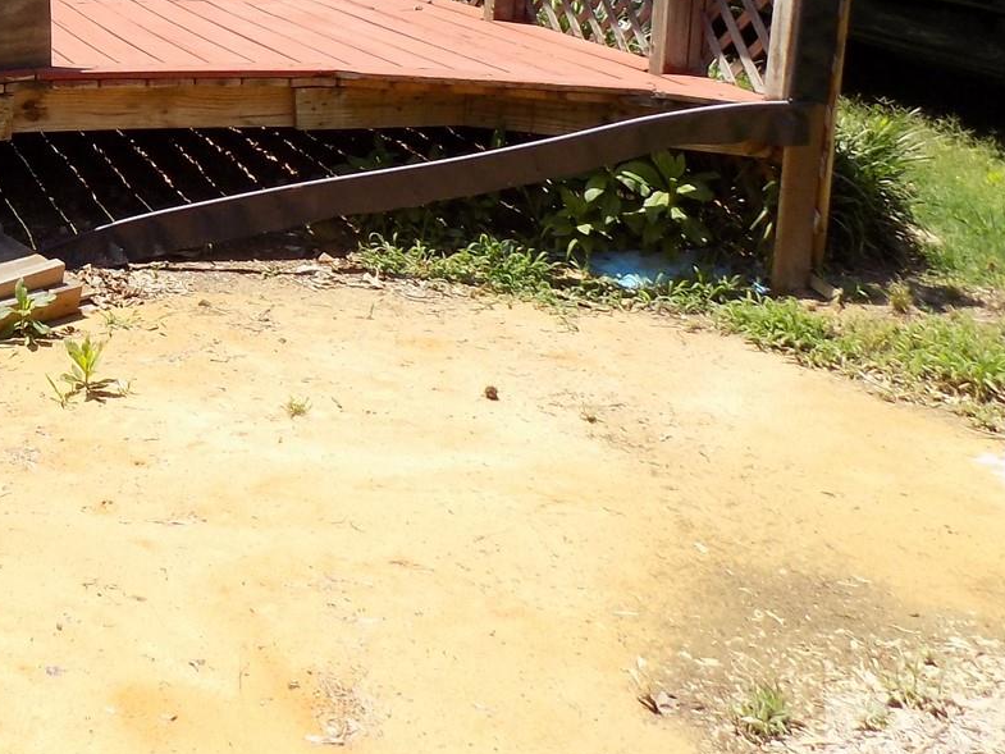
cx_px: -78
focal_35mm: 60
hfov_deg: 29.3
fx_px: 1742
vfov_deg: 23.2
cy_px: -38
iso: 80
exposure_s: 1/640
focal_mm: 4
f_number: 3.1
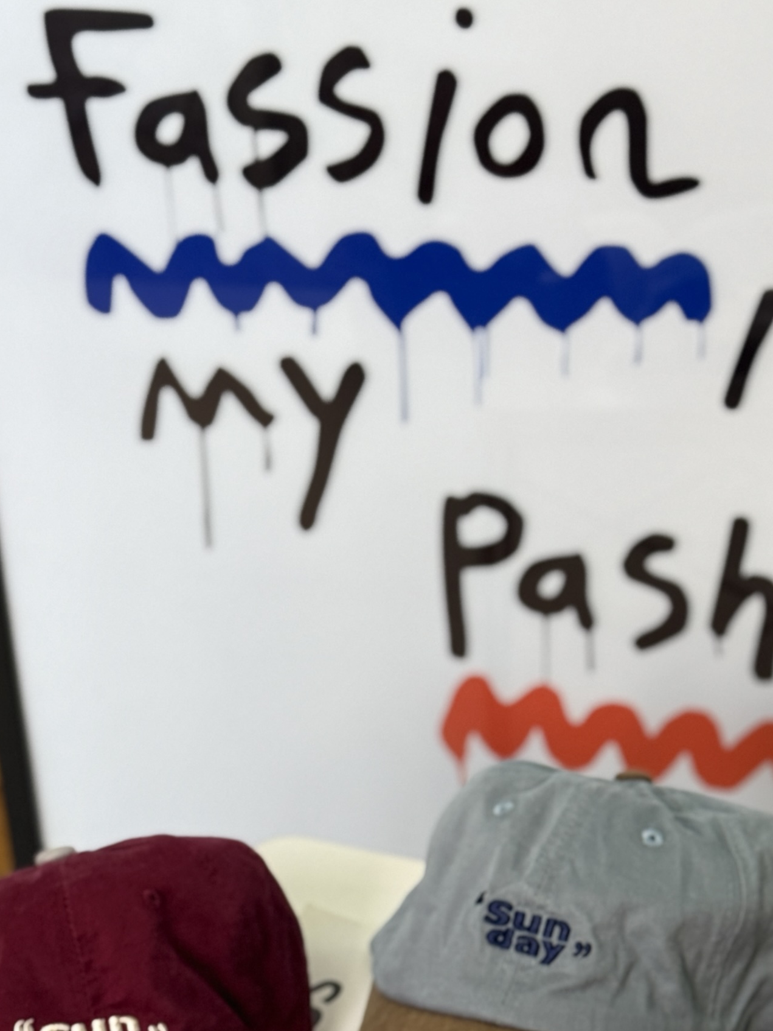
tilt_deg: -37.9
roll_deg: +1.4
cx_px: 542
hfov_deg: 17.3
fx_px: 2530
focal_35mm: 85
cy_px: 903
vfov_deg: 22.5
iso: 250
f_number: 1.78
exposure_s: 1/49
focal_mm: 6.76
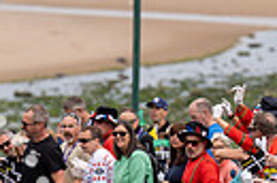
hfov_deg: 2.4
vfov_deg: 1.6
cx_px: 196
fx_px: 6662
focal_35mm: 868
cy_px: 150
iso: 100
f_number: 3.5
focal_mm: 194
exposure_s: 1/640
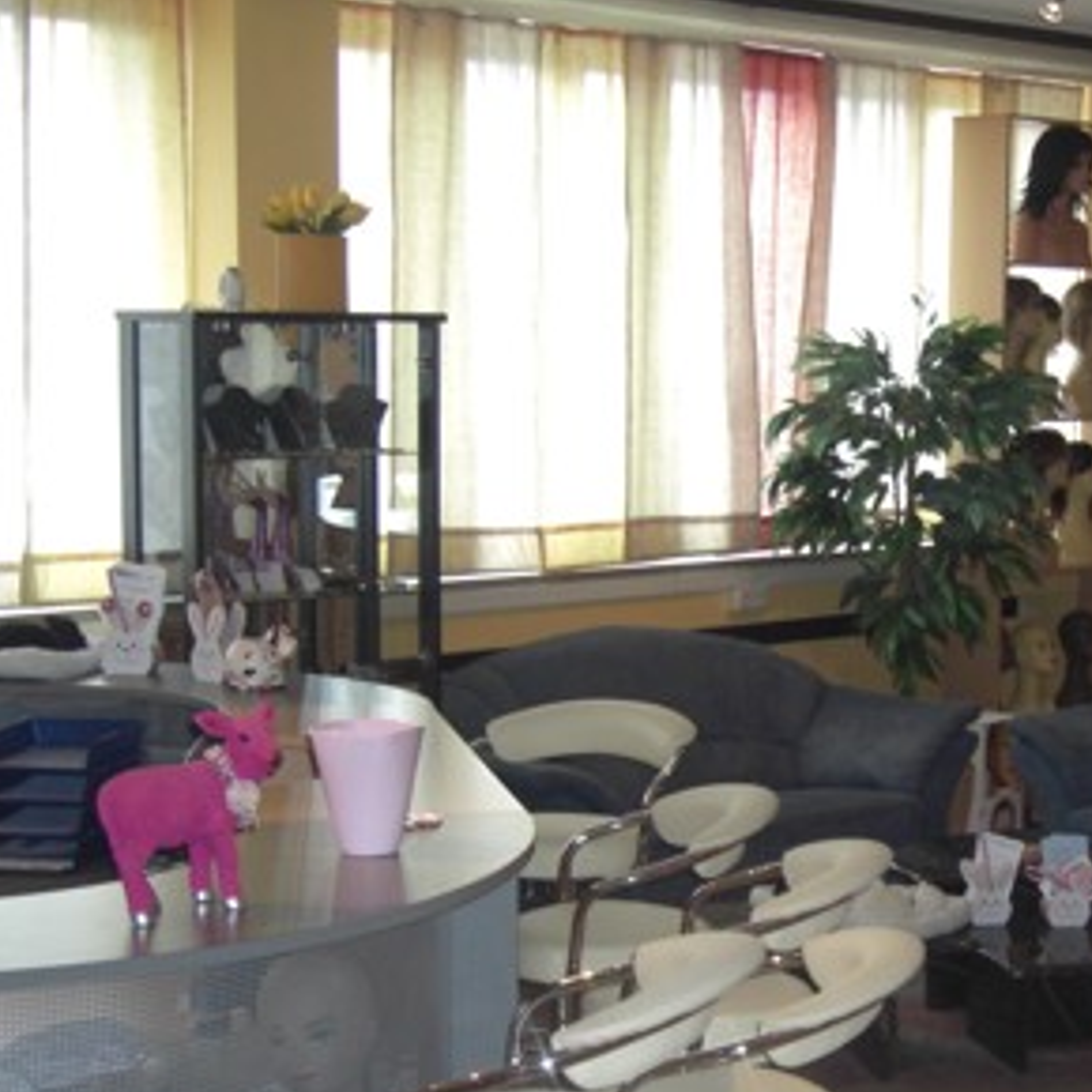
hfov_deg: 23.4
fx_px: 2570
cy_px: 693
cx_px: 985
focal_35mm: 72
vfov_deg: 23.9
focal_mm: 7.9
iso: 200
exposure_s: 1/60
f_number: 2.8
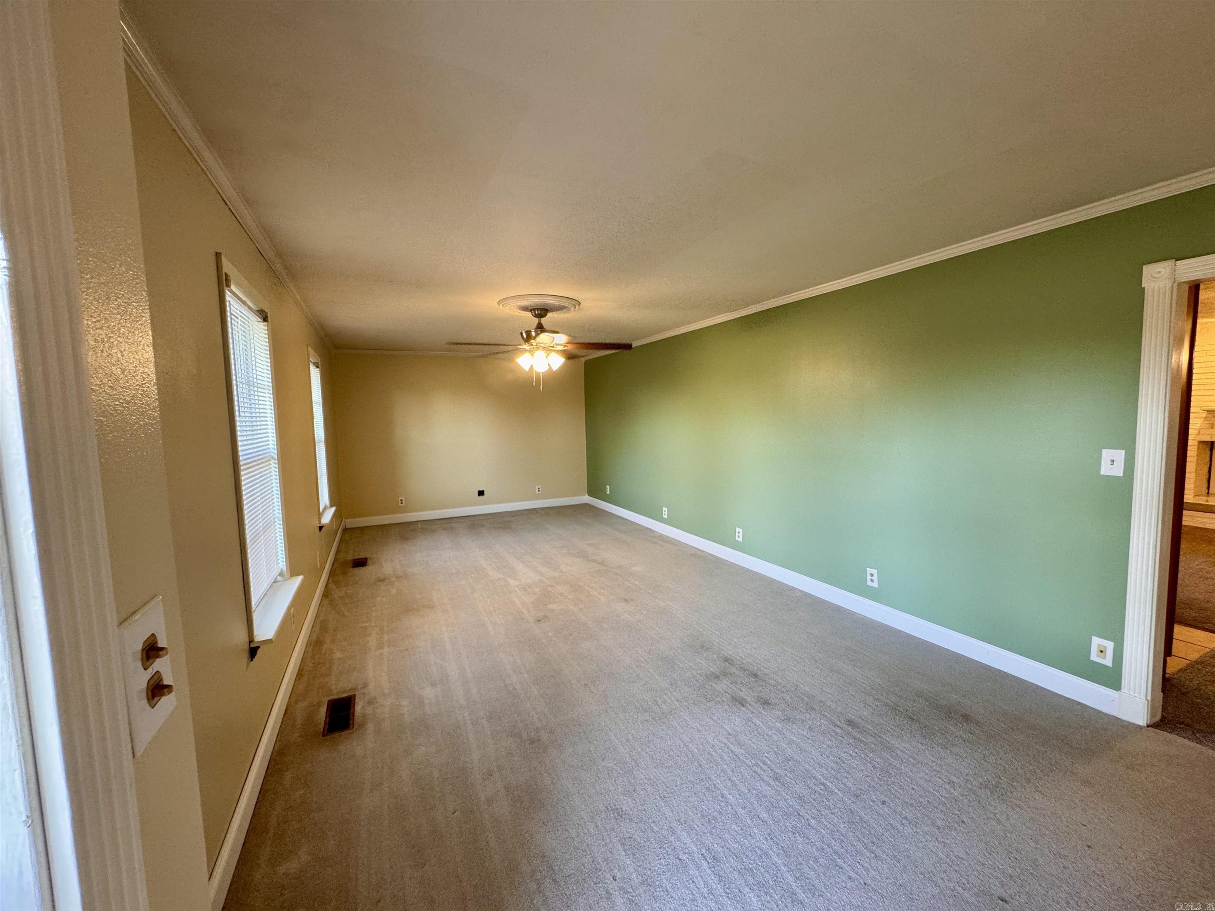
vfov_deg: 85.7
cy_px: 456
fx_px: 491
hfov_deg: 102.1
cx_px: 608
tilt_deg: -5.3
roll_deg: +1.1
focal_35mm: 14
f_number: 2.2
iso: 160
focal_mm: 2.22
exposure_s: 1/60
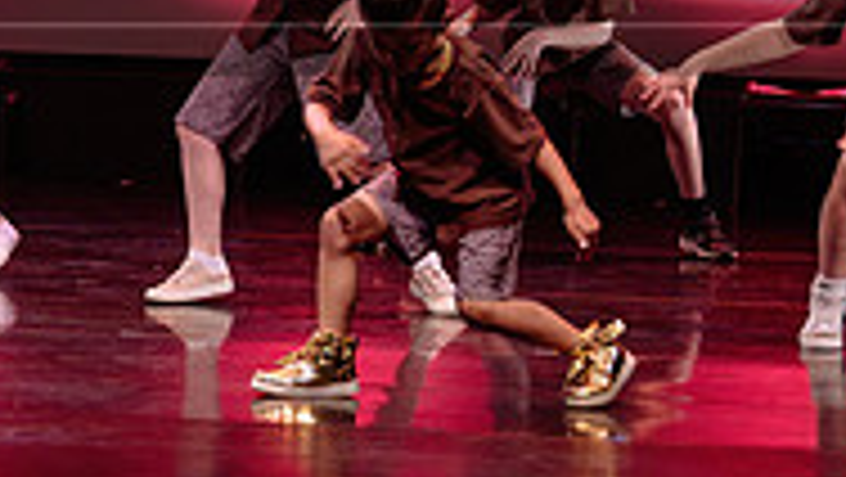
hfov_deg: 7.5
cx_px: -299
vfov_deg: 4.2
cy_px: -311
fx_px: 6397
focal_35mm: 285
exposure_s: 1/200
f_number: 2.8
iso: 1600
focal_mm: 86
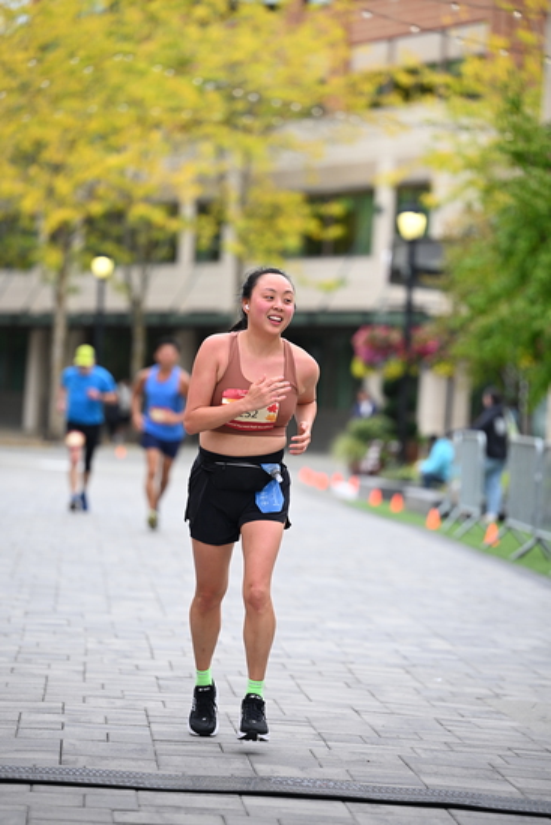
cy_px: 412
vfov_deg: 14.6
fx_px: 3212
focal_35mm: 140
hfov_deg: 9.8
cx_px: 276
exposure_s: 1/1600
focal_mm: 140
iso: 640
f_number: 2.8
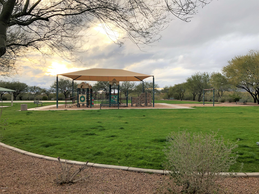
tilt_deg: -0.3
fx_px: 209
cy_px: 97
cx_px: 130
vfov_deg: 49.7
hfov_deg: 63.4
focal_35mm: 28
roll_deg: -0.4
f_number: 1.8
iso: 20
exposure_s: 1/120
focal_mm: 4
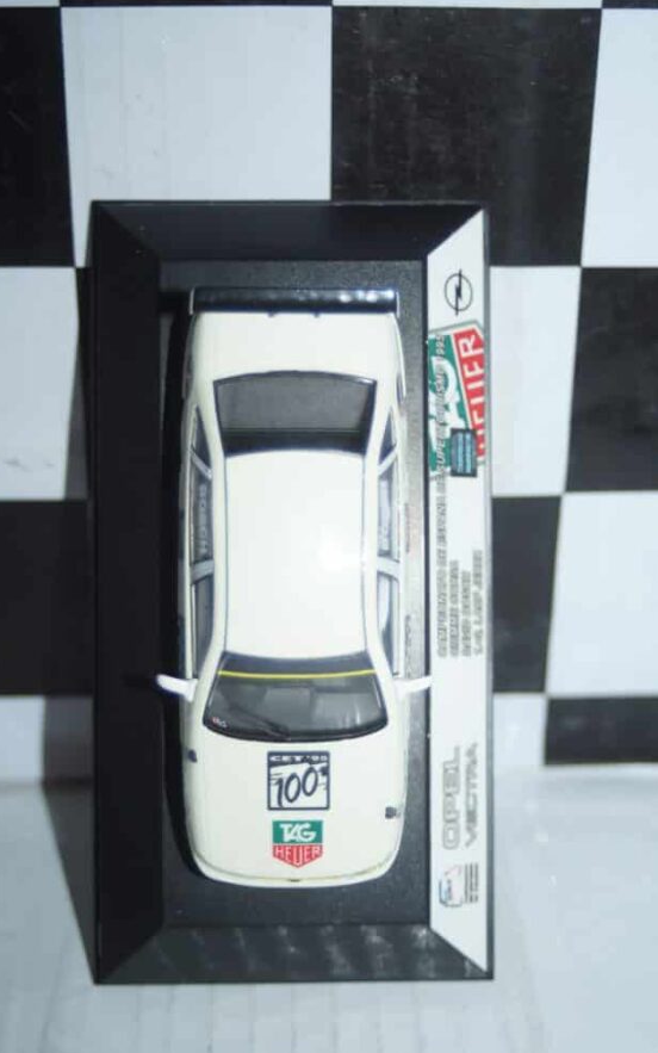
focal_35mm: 55
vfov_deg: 37.2
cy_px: 528
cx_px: 305
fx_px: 1564
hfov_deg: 23.8
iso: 125
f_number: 4
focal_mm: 35
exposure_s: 1/125
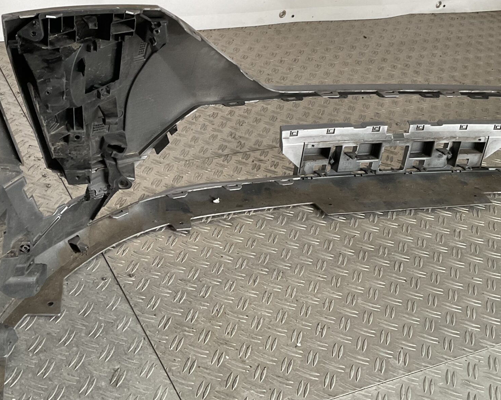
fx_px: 727
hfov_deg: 37.8
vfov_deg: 30.8
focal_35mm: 49
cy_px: 183
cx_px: 187
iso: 64
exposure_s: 1/50
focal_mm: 3
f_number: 1.8
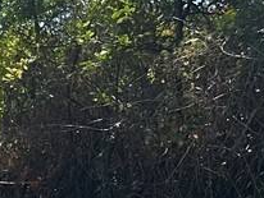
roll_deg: +1.9
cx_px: -174
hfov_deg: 10.2
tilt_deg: -4.5
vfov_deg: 7.9
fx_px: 1420
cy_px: 271
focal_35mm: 186
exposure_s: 1/4016
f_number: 1.78
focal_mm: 6.86
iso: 80
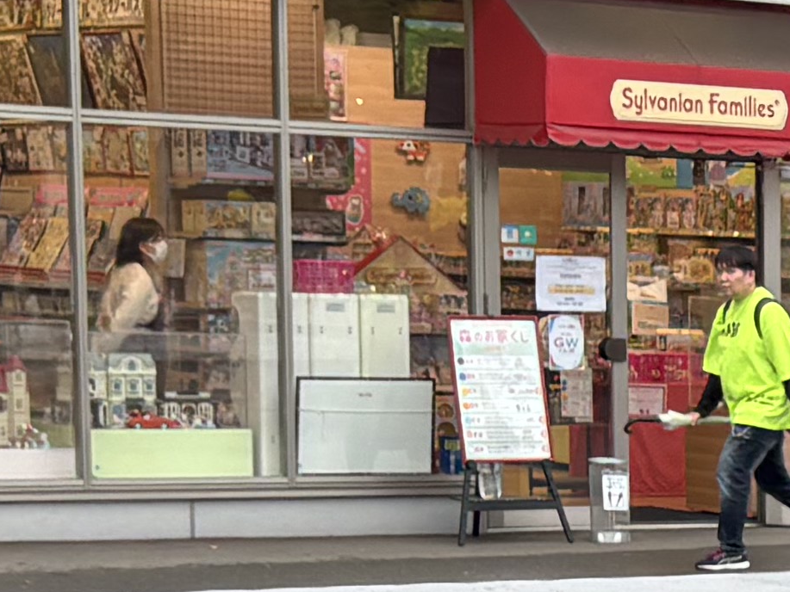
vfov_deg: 9.0
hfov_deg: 11.1
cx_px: 1559
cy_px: 862
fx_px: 3698
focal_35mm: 162
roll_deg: -2.5
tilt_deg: -10.0
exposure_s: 1/233
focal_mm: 5.96
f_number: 1.6
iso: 40
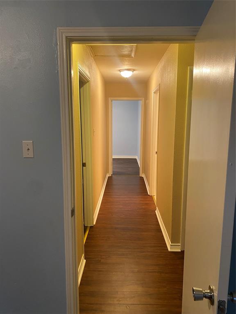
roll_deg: -0.7
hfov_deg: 53.1
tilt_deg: -7.1
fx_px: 236
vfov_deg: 67.3
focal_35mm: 26
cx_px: 118
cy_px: 157
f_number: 1.8
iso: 250
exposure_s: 1/60
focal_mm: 4.25
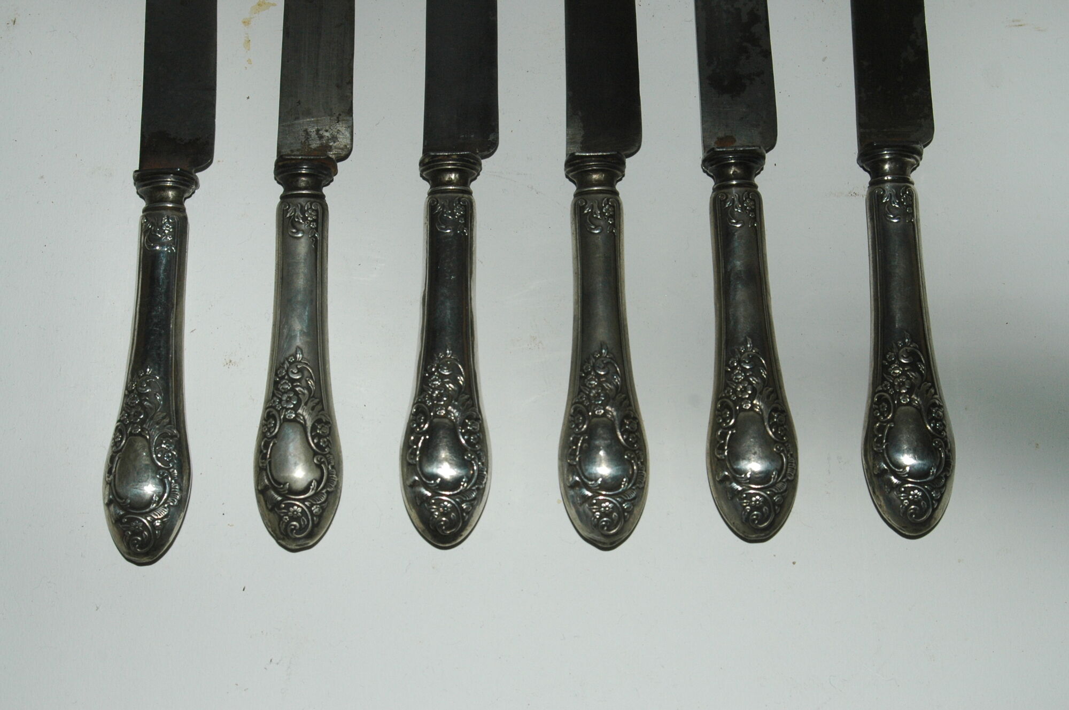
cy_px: 355
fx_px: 1691
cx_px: 534
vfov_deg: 23.7
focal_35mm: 57
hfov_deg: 35.1
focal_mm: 38
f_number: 7.1
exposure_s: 1/125
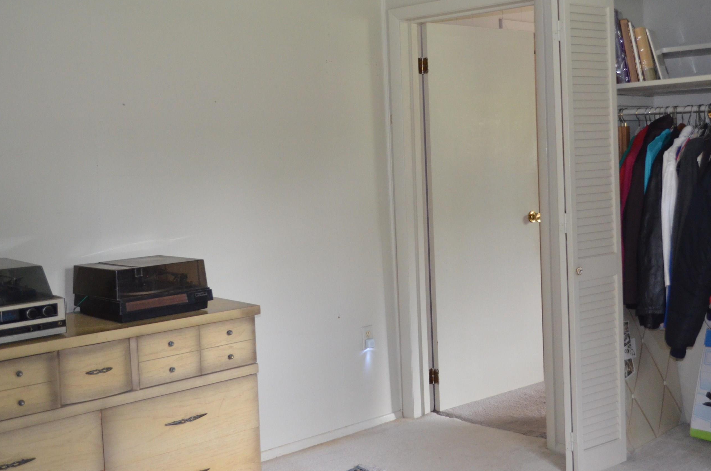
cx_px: 426
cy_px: 204
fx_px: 926
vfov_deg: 28.5
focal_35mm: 47
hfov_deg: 41.8
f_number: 4.2
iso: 2000
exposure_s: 1/60
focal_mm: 26
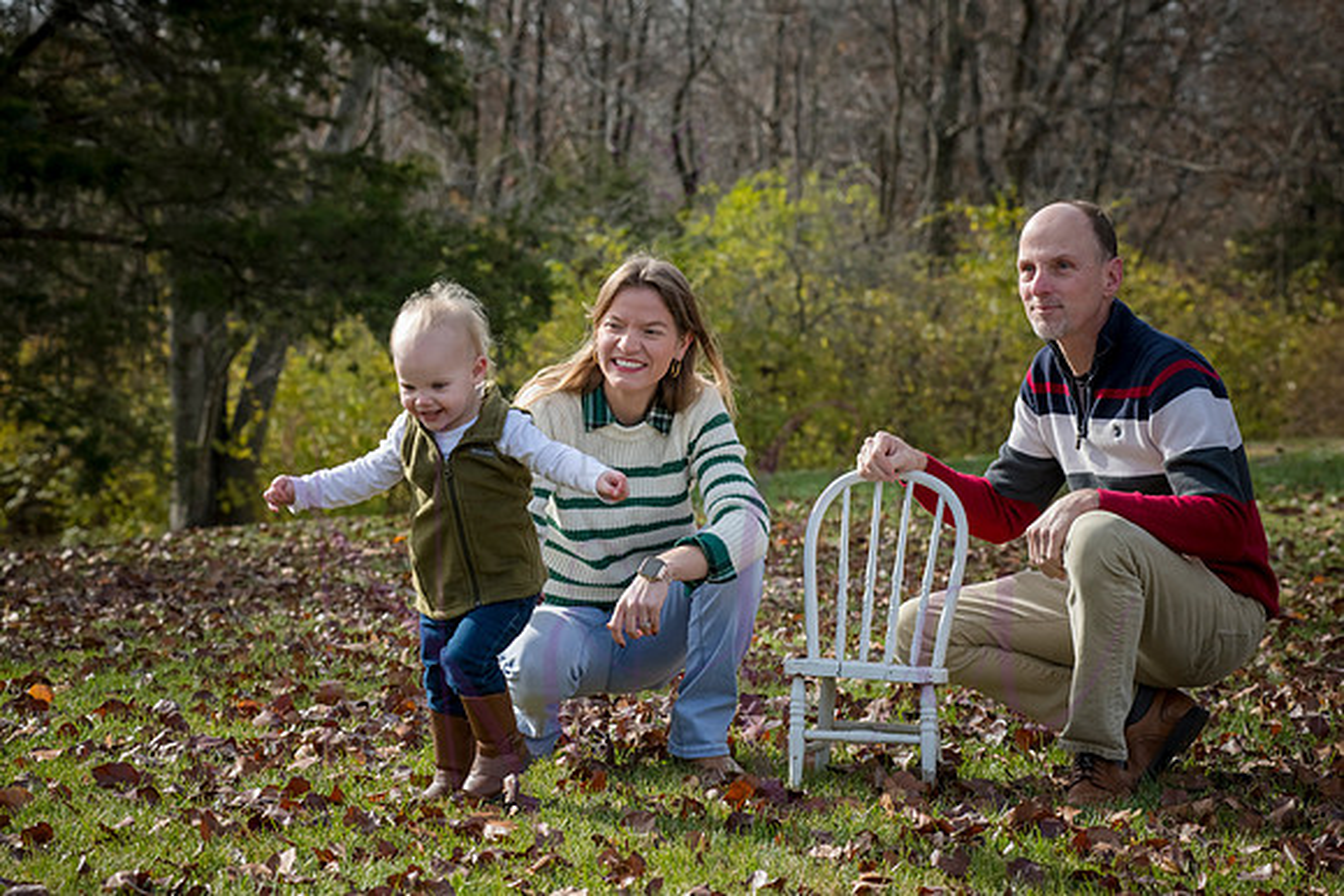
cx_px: 672
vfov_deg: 13.7
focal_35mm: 100
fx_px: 3734
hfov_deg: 20.4
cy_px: 448
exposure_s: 1/500
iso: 400
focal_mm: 100
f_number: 7.1
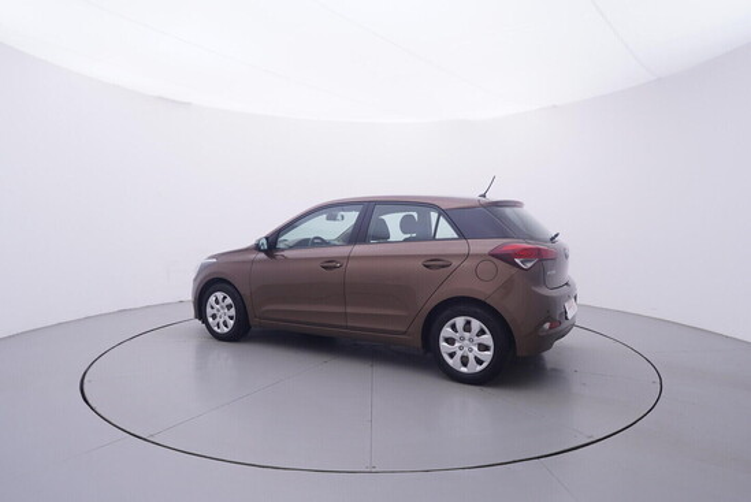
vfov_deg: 56.2
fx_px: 470
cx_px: 376
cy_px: 251
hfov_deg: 77.3
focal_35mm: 22
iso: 200
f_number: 5
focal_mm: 15
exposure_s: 1/80
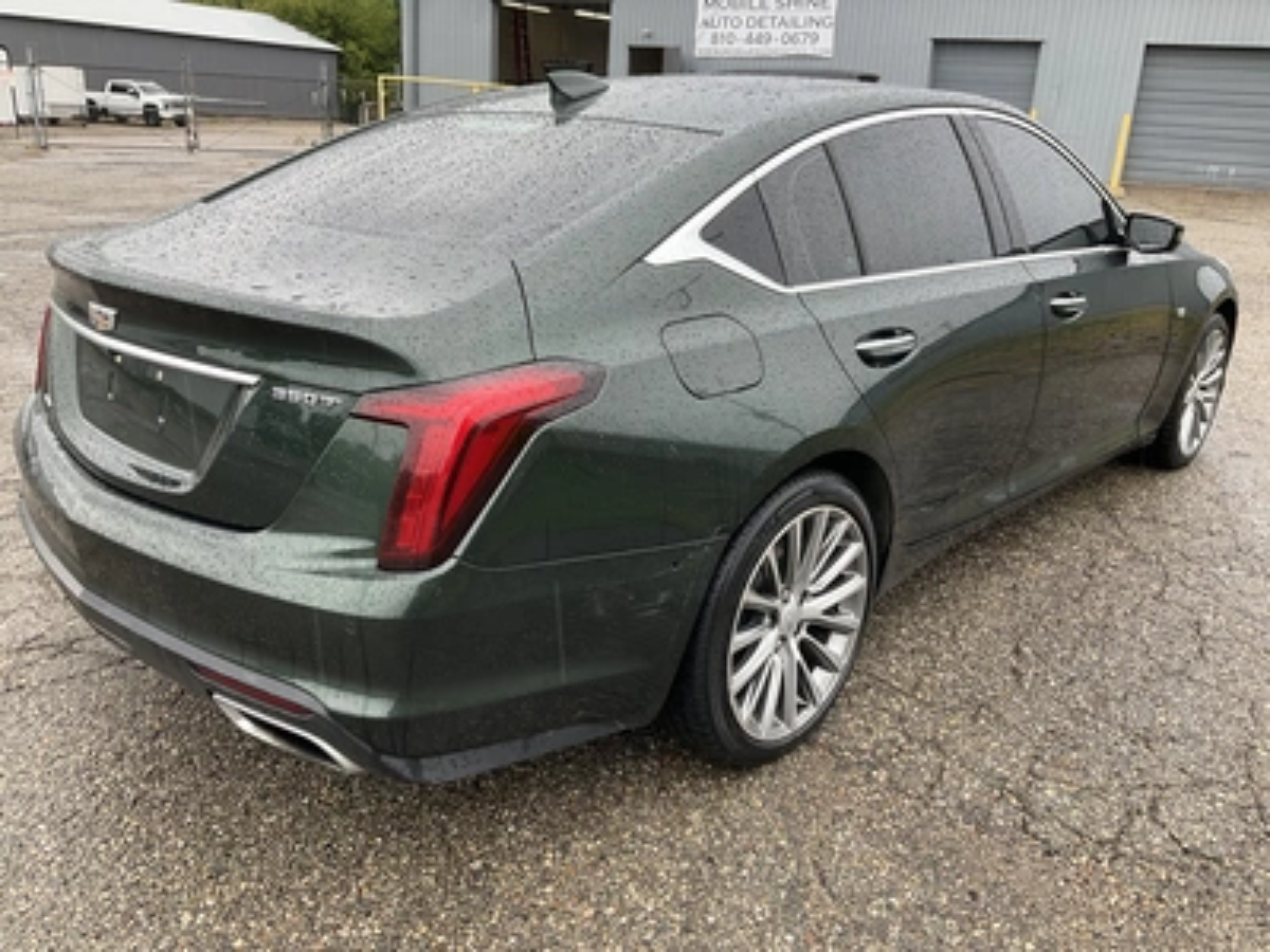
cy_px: 476
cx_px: 635
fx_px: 1064
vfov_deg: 48.2
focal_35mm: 29
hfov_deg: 61.7
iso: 20
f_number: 1.8
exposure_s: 1/122
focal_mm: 3
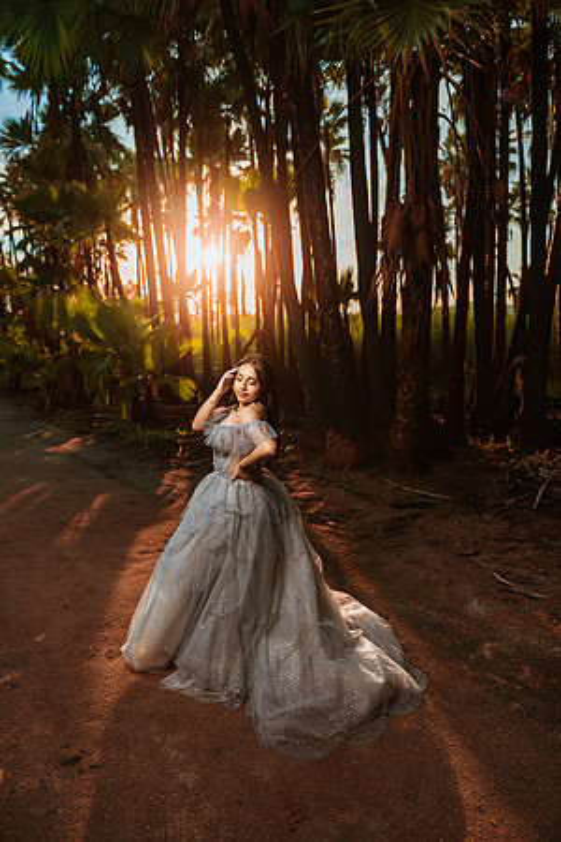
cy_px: 421
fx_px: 561
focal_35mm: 24
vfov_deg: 73.7
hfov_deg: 53.1
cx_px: 280
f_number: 2.8
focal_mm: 24
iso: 100
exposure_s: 1/800
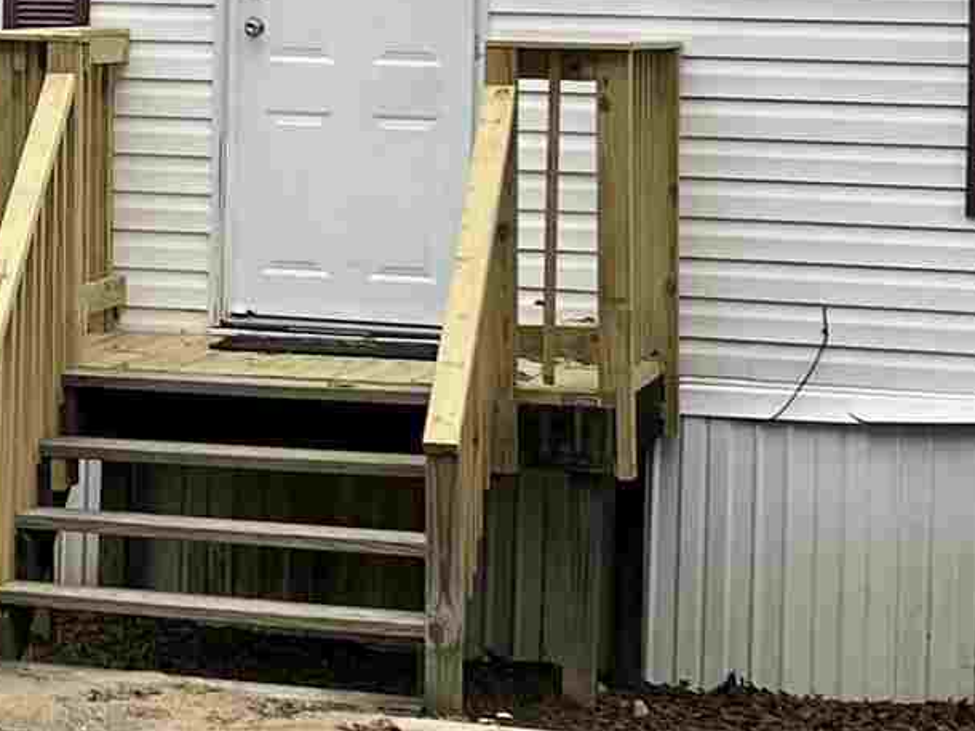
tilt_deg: -0.7
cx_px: -177
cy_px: -48
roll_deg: -1.0
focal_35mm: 131
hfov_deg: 14.6
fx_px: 3688
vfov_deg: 11.2
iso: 50
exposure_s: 1/1295
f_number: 1.5
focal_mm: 5.7
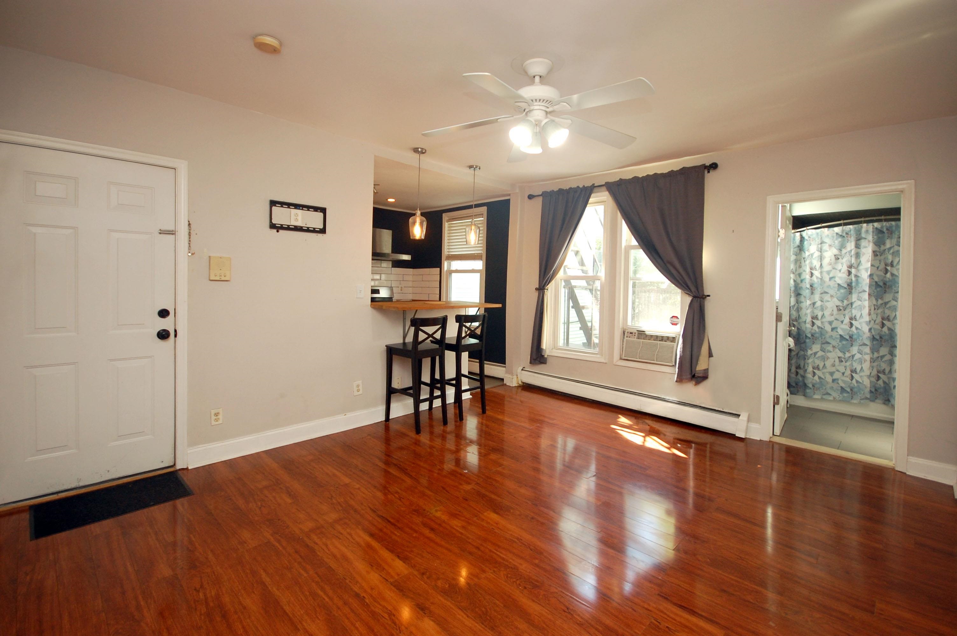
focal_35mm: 15
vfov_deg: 77.2
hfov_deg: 100.4
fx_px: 398
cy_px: 318
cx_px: 478
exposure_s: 1/60
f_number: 4
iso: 400
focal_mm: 10
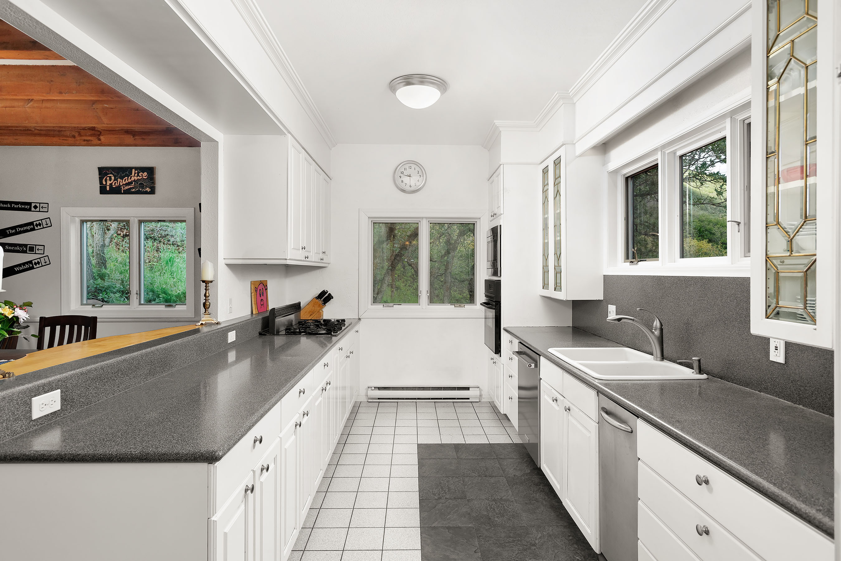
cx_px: 420
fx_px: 444
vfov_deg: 64.6
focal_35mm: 19
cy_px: 280
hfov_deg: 86.9
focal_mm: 19
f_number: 7.1
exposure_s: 1/3
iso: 250
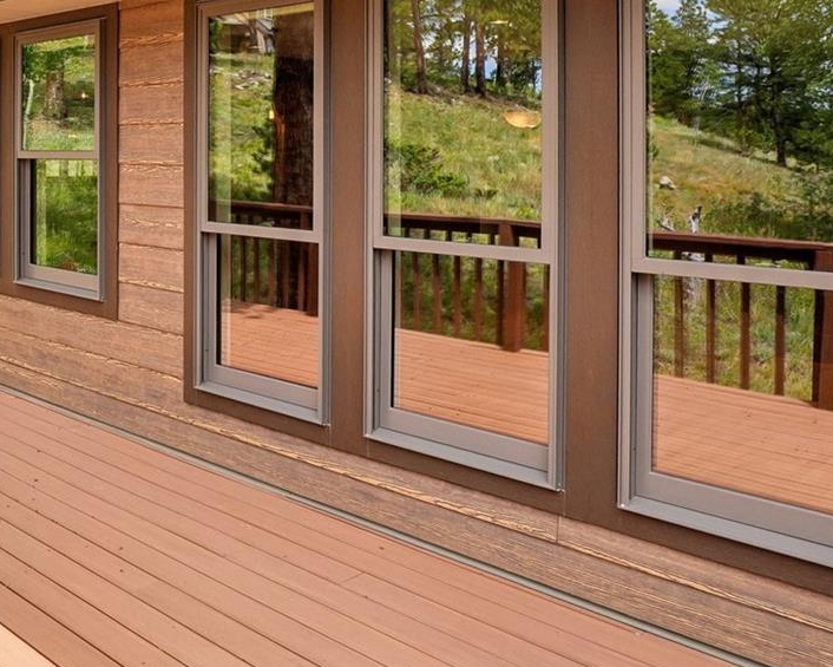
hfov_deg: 46.9
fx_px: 865
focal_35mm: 35
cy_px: 110
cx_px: 101
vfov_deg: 40.0
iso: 100
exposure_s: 1/125
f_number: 8
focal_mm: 11
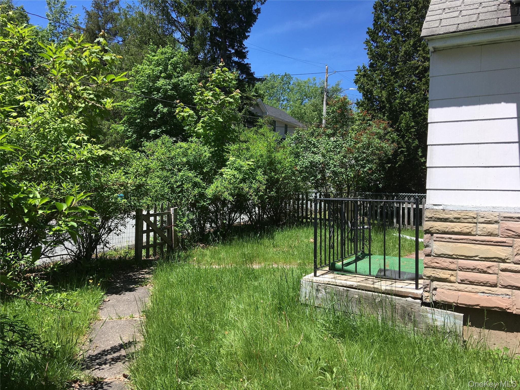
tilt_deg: -0.1
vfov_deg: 48.2
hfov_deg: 61.7
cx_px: 260
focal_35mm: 29
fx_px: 436
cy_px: 195
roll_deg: -1.1
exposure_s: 1/1221
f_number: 2.2
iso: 25
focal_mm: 4.15
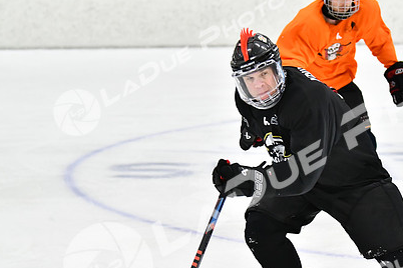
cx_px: 286
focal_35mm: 156
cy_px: 164
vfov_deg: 8.8
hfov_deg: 13.1
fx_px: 1746
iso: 5000
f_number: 2.8
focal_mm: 72
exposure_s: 1/1250
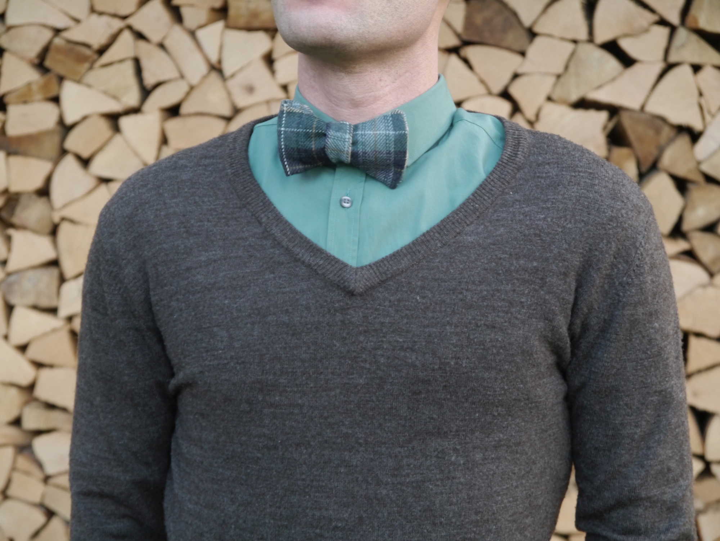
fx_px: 1748
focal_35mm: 84
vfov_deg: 17.6
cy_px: 270
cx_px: 360
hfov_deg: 23.3
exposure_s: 1/125
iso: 800
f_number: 5.6
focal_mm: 42
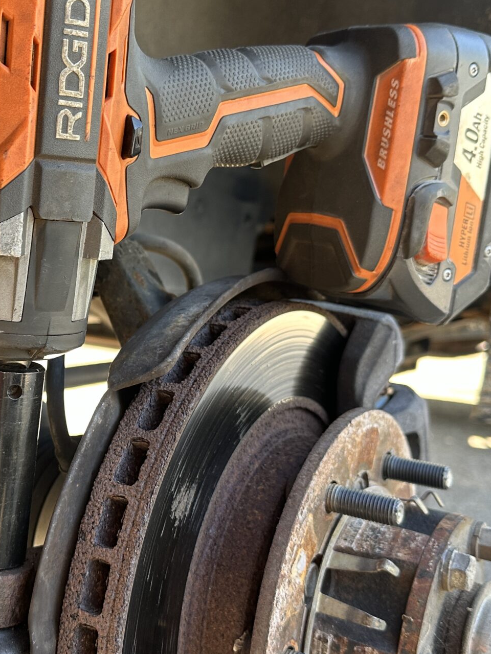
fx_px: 908
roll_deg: -2.9
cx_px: 109
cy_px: 317
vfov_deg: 39.7
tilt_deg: -7.3
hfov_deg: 29.7
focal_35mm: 48
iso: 125
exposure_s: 1/120
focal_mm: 6.86
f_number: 1.78
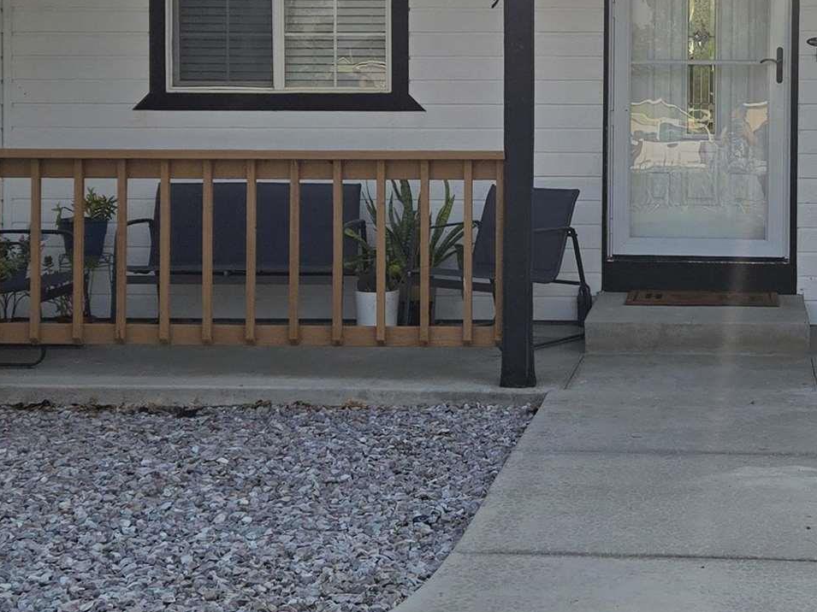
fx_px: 1746
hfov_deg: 25.9
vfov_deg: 19.6
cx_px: 640
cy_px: 104
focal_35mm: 74
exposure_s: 1/3569
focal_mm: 5.4
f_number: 1.8
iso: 25
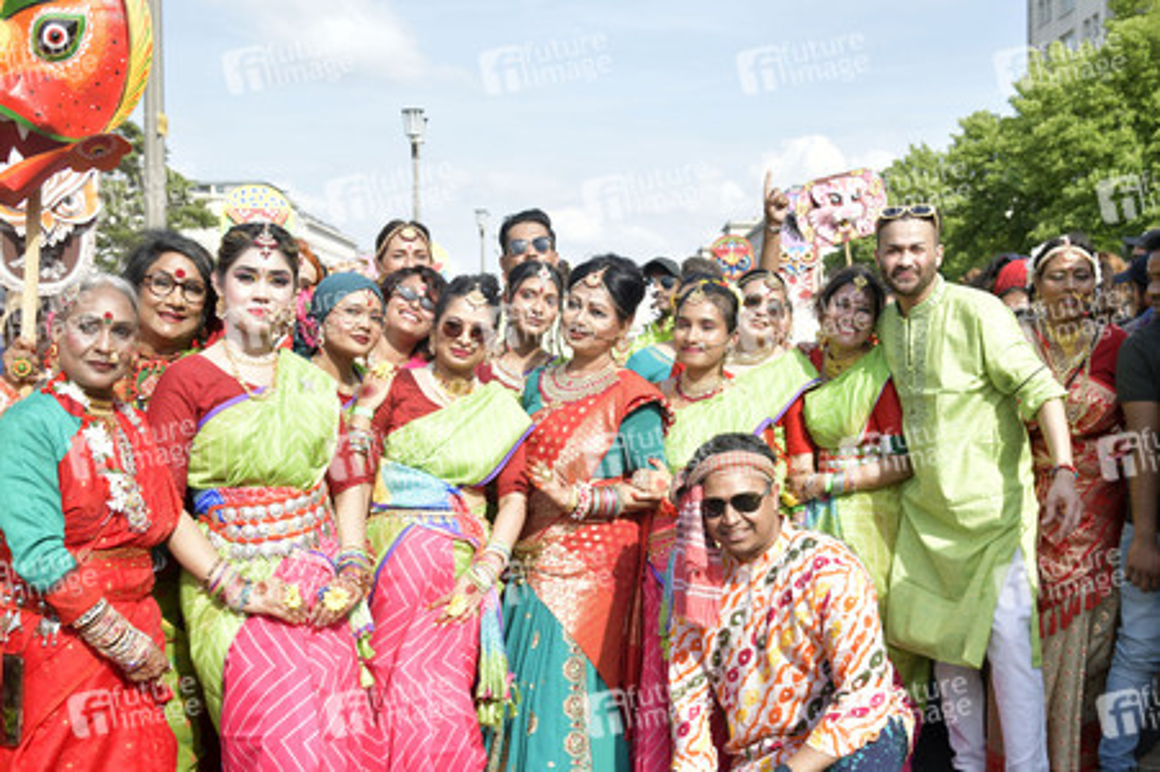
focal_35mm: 38
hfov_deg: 50.7
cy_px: 386
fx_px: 1224
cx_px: 580
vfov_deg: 35.0
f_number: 6.3
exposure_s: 1/200
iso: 160
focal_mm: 38
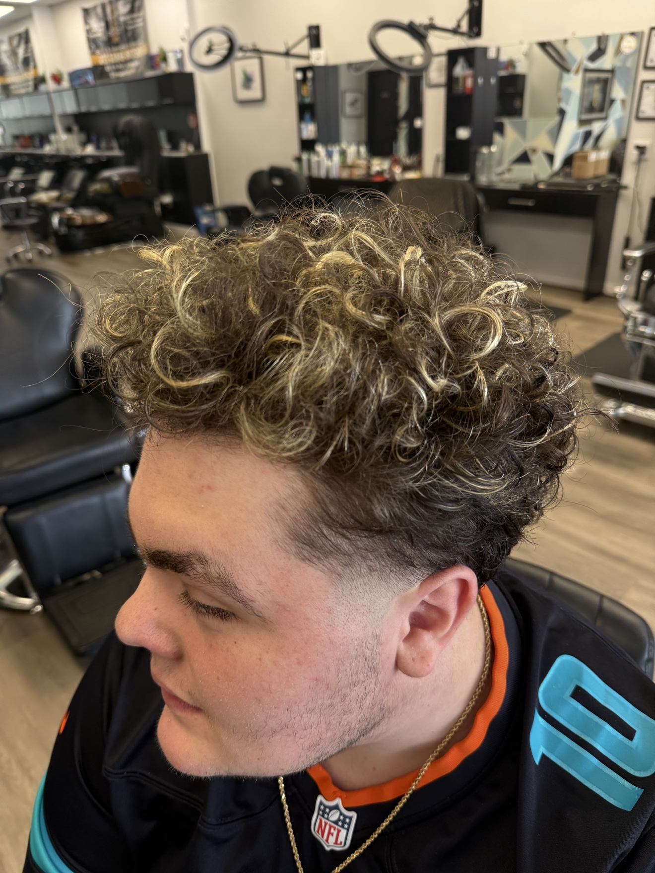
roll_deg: +3.0
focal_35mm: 24
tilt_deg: -25.8
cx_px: 328
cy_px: 436
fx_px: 606
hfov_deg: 56.8
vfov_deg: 71.6
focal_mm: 6.76
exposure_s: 1/120
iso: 160
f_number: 1.78
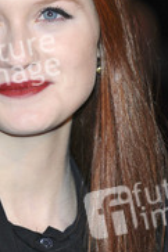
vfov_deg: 4.8
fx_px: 3001
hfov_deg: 3.2
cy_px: 137
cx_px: 29
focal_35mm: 428
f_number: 5
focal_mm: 130
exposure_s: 1/160
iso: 400
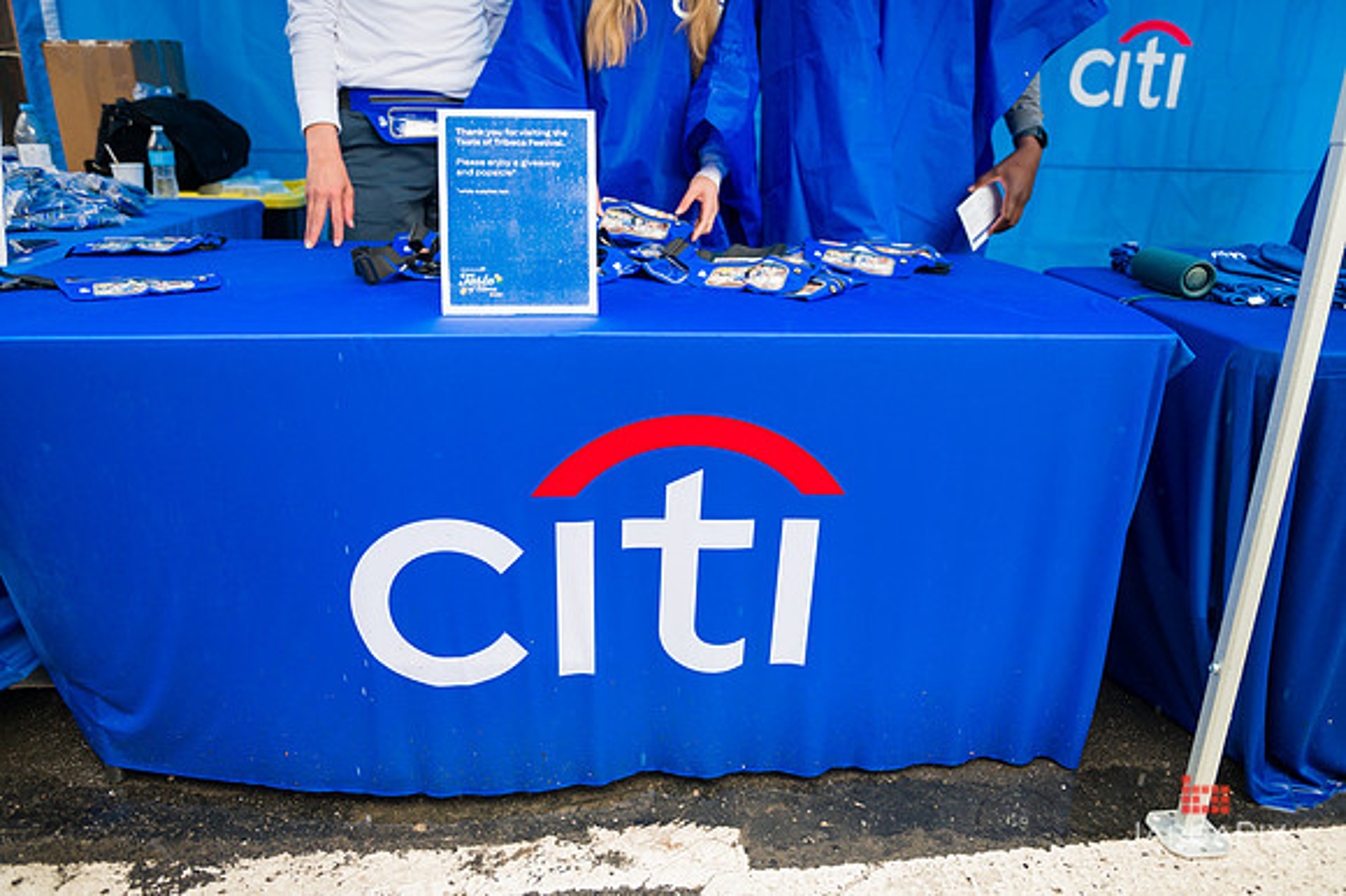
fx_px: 972
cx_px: 673
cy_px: 448
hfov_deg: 69.4
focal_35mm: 26
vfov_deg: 49.5
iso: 400
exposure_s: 1/500
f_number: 3.2
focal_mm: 26
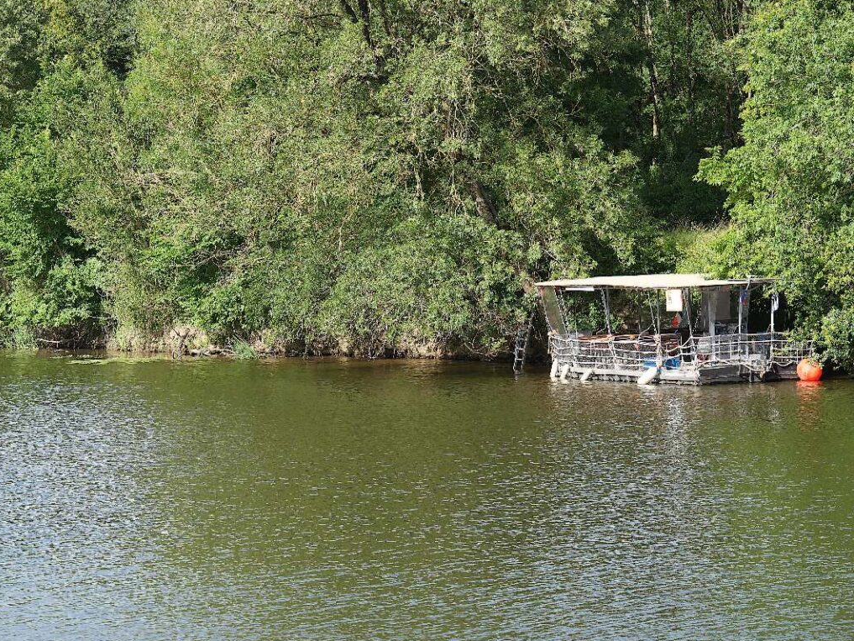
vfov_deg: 10.5
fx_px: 3479
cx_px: 425
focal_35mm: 141
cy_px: 321
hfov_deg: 14.0
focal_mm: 70
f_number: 4
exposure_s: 1/500
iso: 200
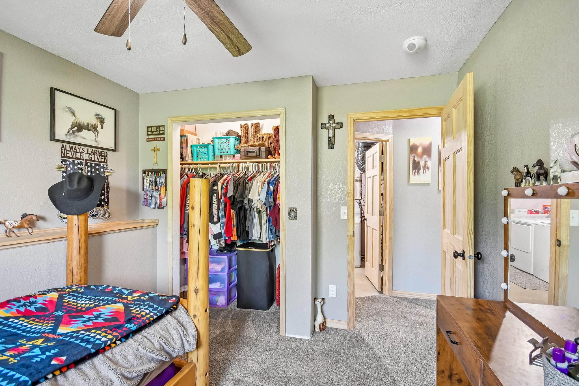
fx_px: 241
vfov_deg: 77.3
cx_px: 290
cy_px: 193
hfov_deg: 100.4
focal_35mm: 15
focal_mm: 10
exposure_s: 1/15
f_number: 6.3
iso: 400
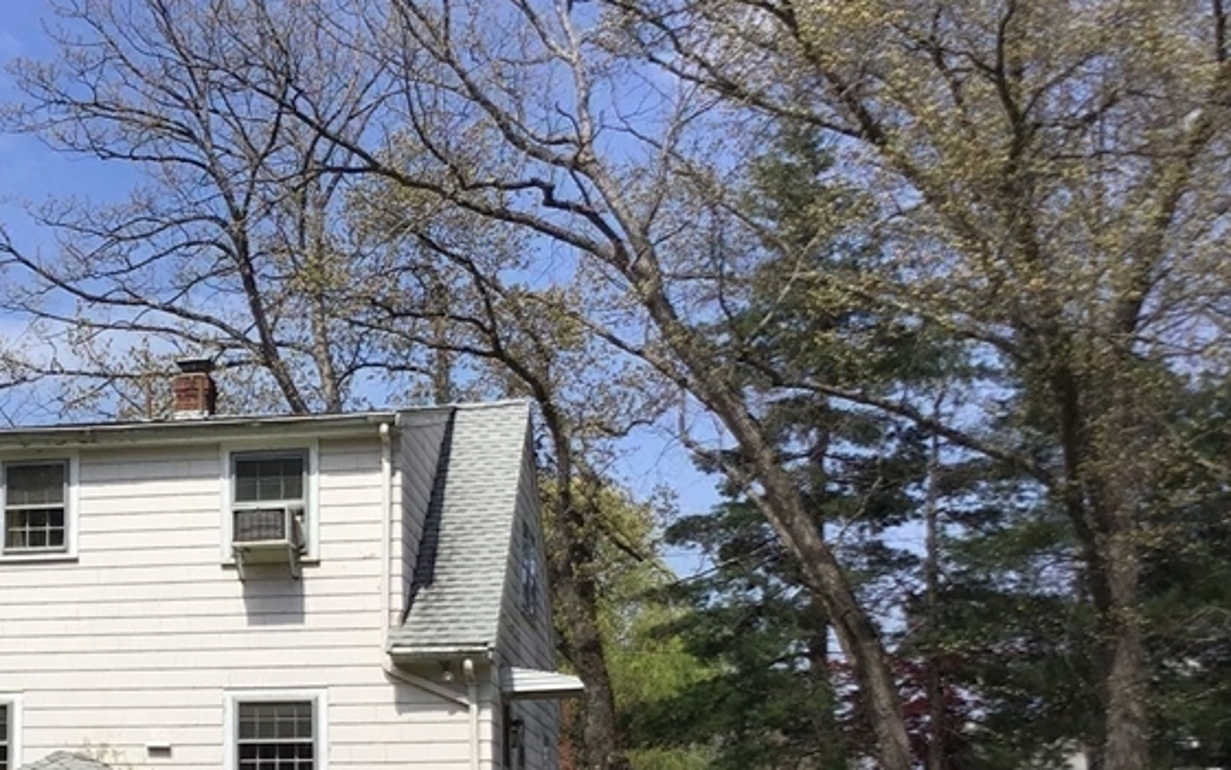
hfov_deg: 33.1
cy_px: 654
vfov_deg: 21.3
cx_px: 259
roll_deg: +0.7
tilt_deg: +5.4
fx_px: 2014
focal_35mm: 60
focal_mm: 3.3
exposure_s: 1/1894
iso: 25
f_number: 2.4
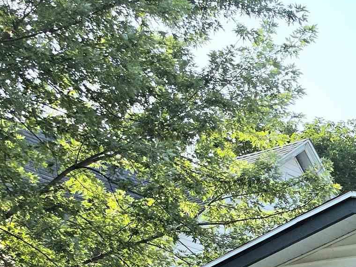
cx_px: 615
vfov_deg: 14.7
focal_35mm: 93
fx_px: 956
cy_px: 408
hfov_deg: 17.6
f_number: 1.4
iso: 64
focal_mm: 6.5
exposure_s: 1/3333
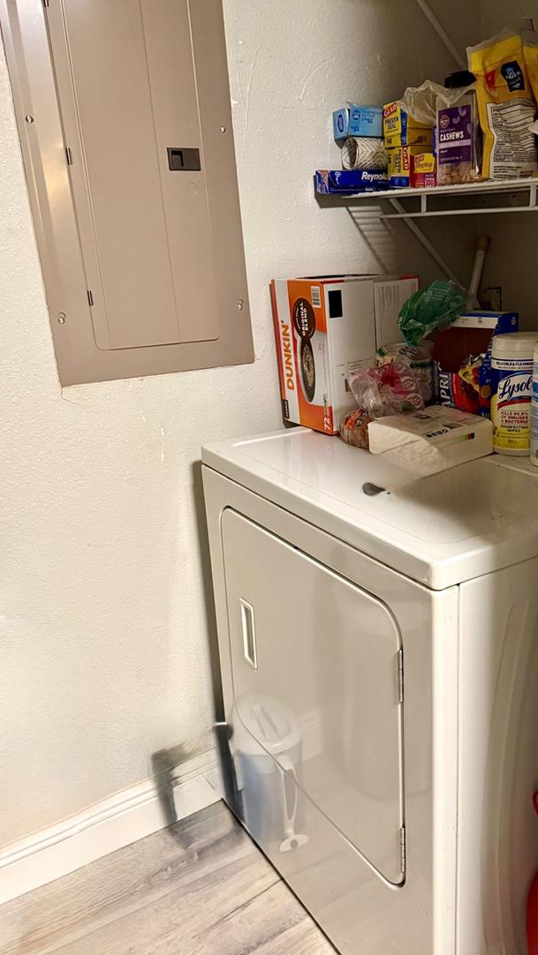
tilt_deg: -17.6
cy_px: 478
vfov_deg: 66.1
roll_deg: +0.7
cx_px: 378
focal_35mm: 29
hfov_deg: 39.5
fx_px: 735
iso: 640
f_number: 1.78
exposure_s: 1/40
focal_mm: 6.76
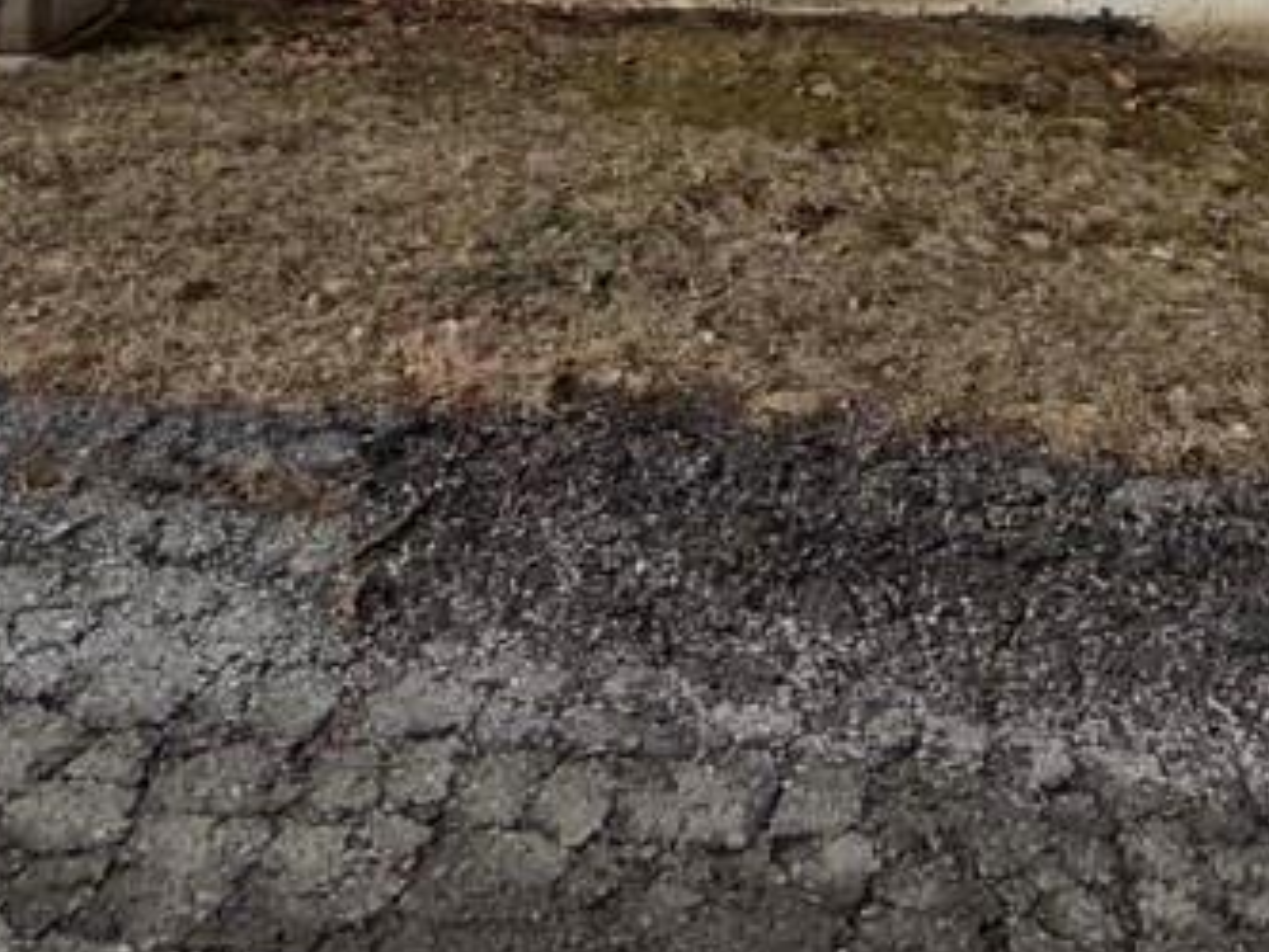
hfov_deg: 42.2
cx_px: 983
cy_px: -400
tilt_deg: +0.4
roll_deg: +1.0
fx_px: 1577
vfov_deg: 26.4
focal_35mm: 43
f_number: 2.2
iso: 16
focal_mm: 2.22
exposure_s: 1/770
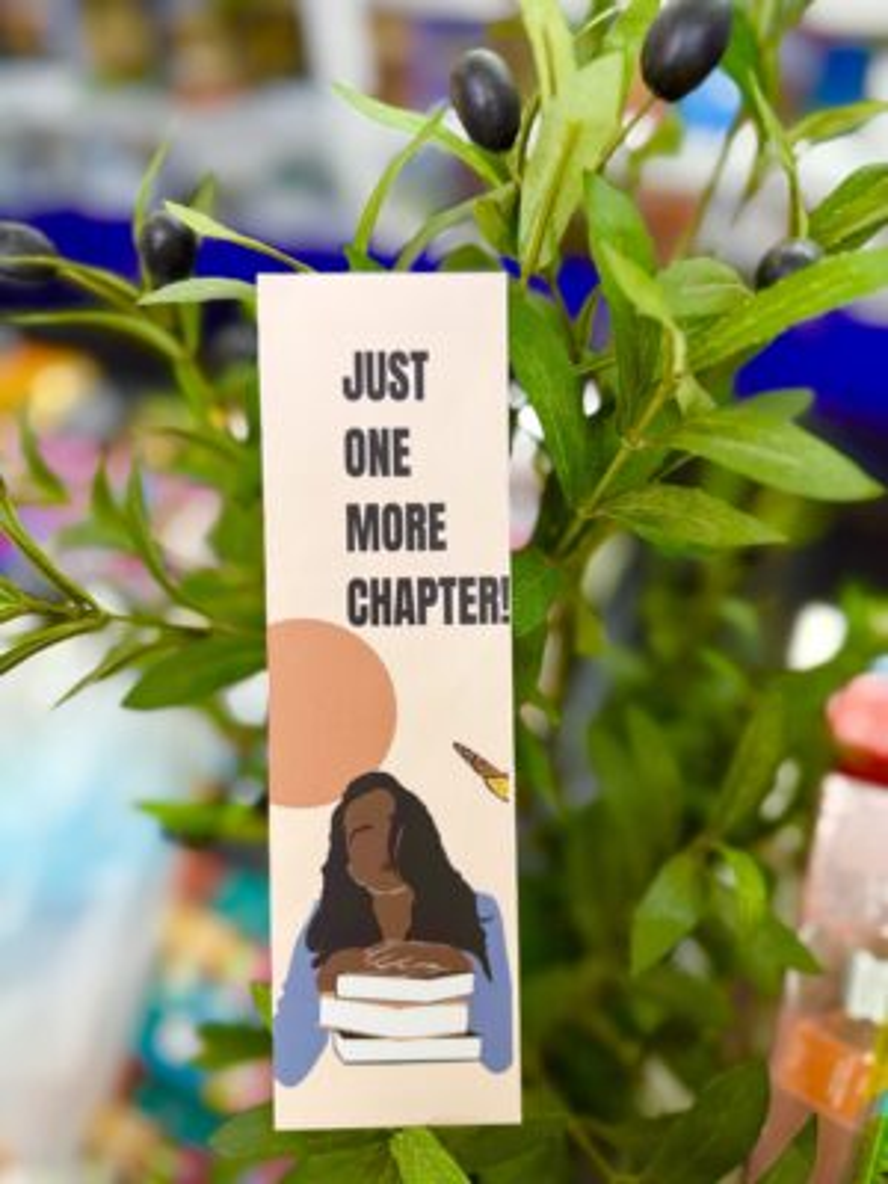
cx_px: 444
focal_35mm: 24
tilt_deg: -50.4
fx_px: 821
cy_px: 592
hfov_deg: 56.8
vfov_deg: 71.6
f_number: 1.78
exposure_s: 1/100
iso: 200
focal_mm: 6.76
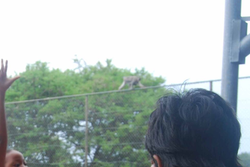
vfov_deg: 16.5
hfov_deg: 24.5
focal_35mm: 79
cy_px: 207
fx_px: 549
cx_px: 3
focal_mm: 20
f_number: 5.6
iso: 200
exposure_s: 1/125
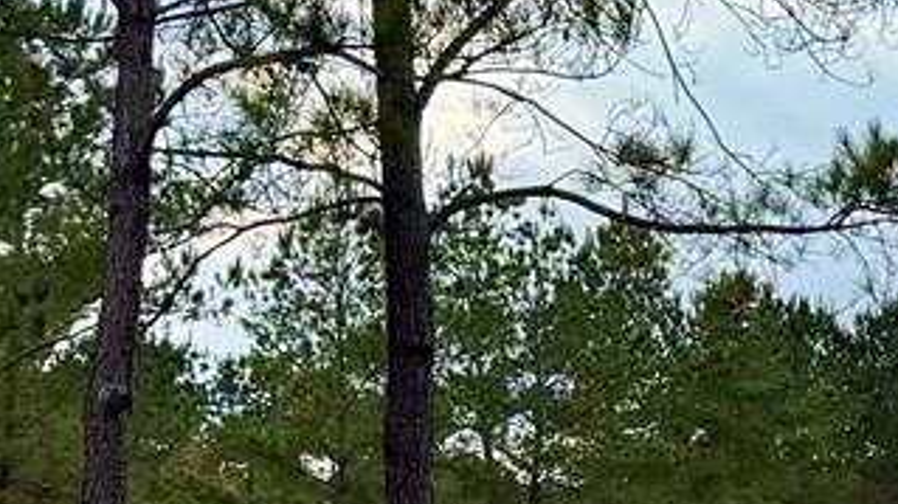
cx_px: 1303
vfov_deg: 7.2
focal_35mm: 168
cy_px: 279
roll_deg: +0.7
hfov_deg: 12.3
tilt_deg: +5.8
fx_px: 3998
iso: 100
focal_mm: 6.76
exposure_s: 1/2169
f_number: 1.78
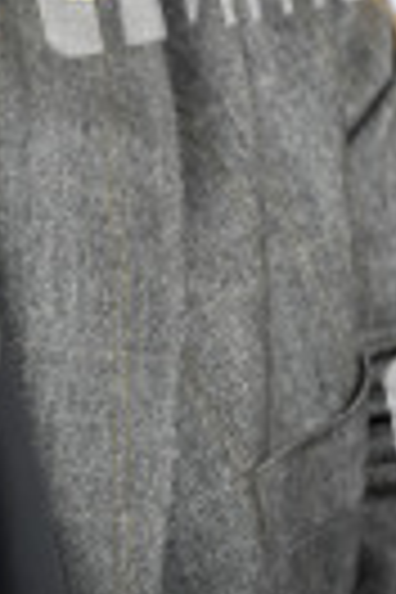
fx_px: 15047
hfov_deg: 1.5
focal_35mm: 912
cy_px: -274
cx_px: -153
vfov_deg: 2.3
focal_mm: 200
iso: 1250
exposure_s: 1/400
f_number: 3.5
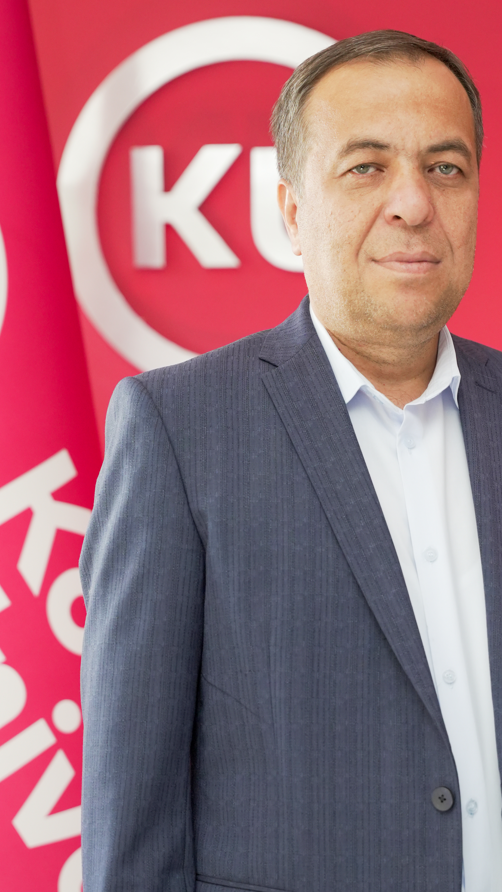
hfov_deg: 15.0
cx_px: 333
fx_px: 1897
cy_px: 563
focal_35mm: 80
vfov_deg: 26.4
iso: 1000
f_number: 2.8
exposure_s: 1/250
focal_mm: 52.1
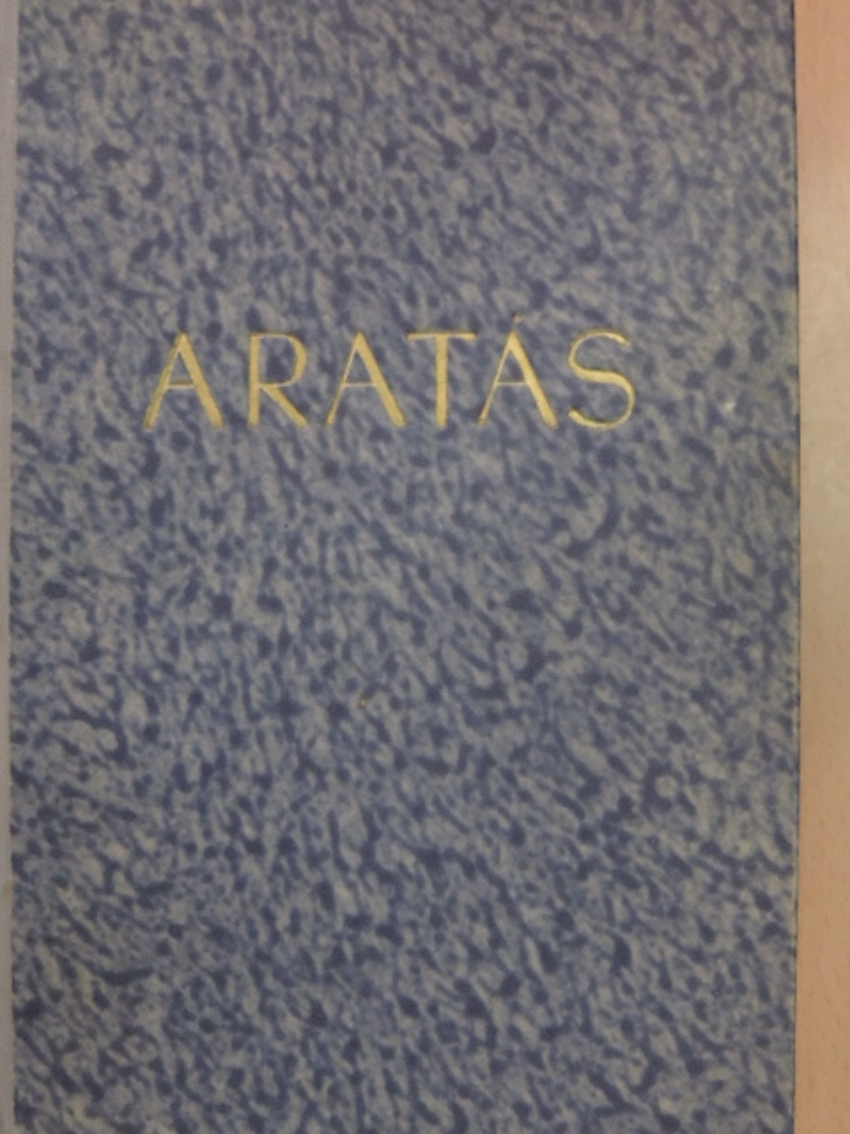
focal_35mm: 50
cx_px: 425
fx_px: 1637
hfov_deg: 29.1
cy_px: 567
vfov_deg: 38.2
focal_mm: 8.9
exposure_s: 1/100
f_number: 3.6
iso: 1600
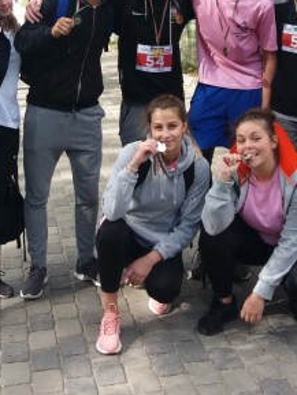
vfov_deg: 30.0
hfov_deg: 23.7
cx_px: 157
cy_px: 48
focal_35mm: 62
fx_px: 709
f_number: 1.9
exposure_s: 1/352
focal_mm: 3.7
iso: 64
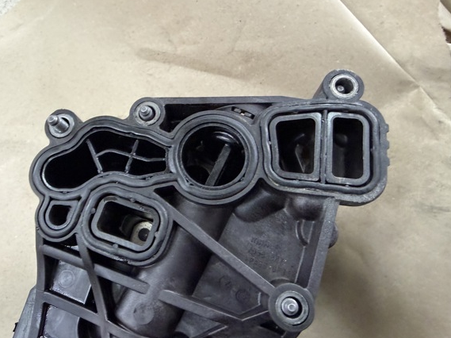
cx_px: 198
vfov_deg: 51.3
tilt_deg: -71.6
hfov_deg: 65.1
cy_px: 157
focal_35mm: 27
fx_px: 352
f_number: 2.2
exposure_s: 1/60
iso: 400
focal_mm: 2.22
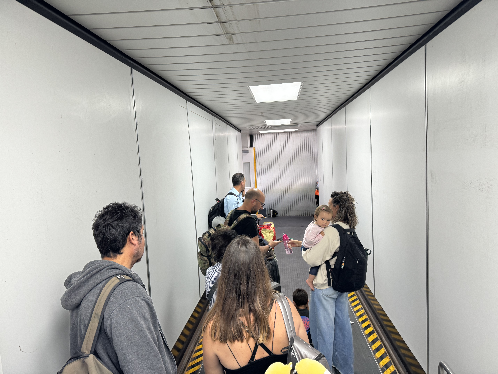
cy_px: 187
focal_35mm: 24
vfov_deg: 56.8
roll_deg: +1.9
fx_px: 345
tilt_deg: -8.4
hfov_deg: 71.6
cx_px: 249
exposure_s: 1/60
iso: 125
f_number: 1.78
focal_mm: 6.76
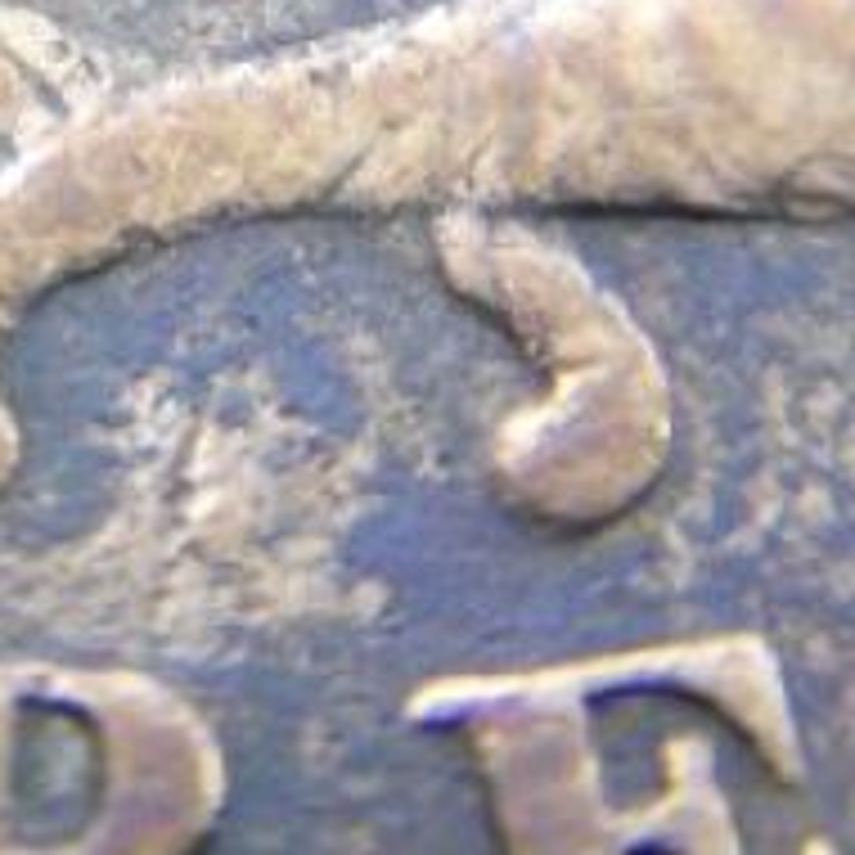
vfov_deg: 5.7
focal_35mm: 305
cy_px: 515
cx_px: 187
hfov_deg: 5.7
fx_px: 8523
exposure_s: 1/50
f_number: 4.8
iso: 400
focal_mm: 31.3
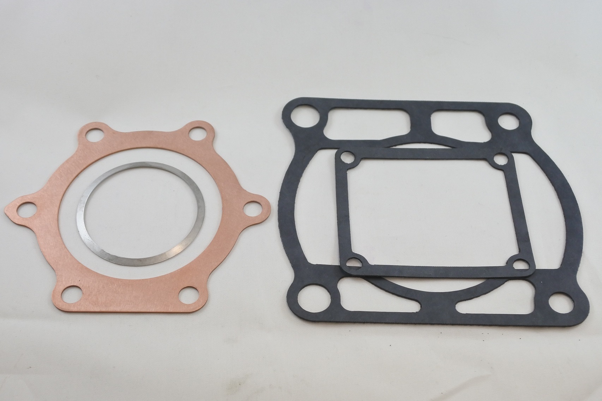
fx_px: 652
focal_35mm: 39
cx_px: 301
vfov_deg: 34.2
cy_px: 200
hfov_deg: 49.6
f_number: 4.2
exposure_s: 1/200
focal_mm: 14.7
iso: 400
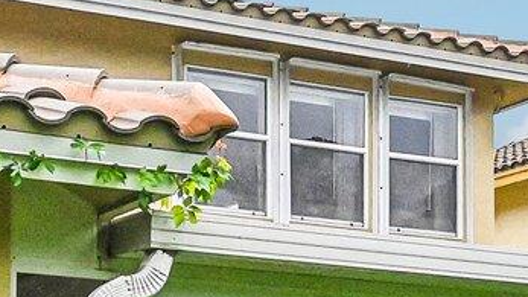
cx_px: -100
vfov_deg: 11.4
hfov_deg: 19.7
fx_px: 1429
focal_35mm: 102
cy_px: 441
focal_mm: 16.5
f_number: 8
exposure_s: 1/2500
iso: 4000
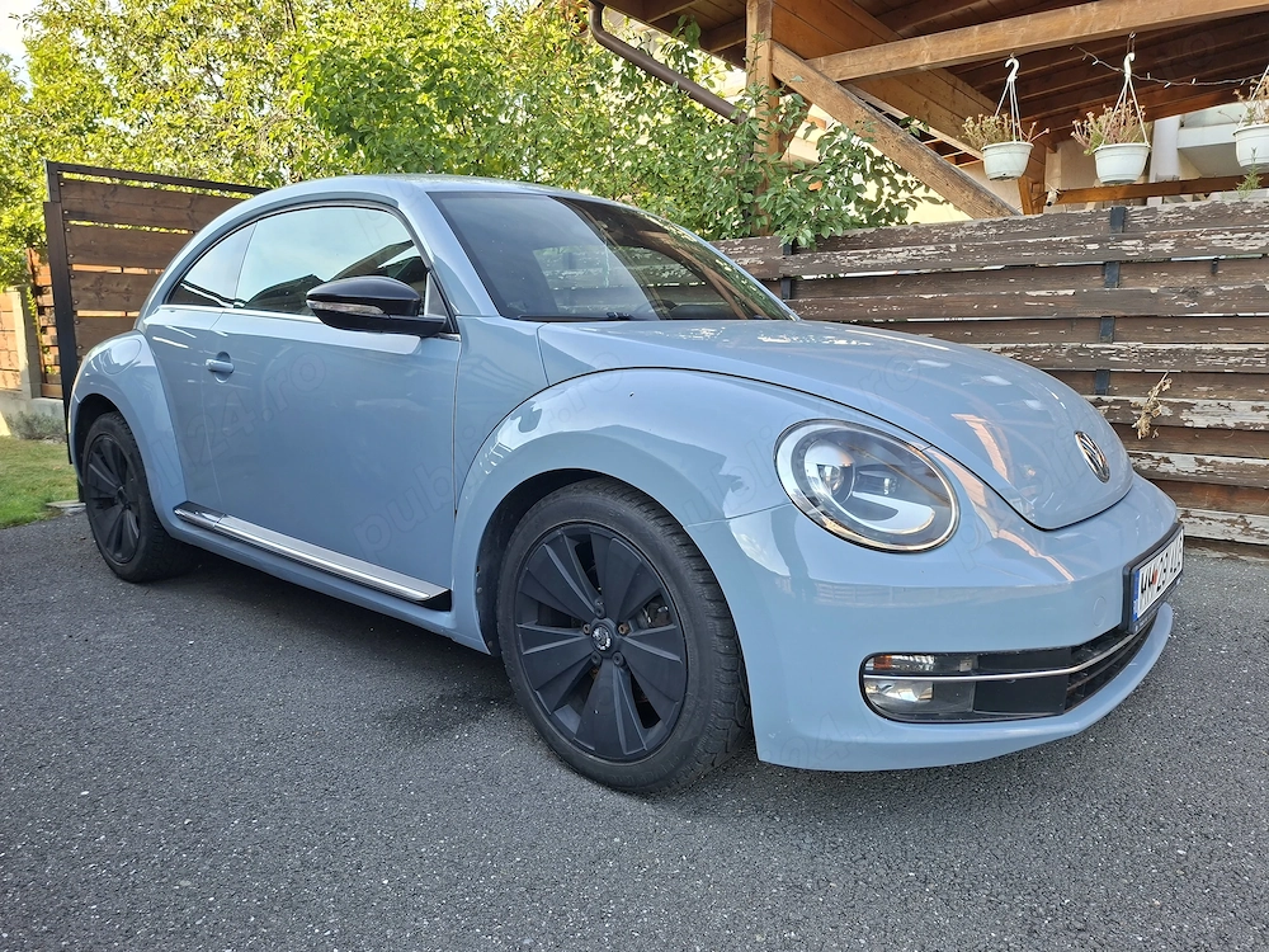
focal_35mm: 23
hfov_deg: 73.9
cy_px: 476
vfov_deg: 58.9
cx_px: 634
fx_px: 843
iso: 50
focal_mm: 5.54
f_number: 1.8
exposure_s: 1/271
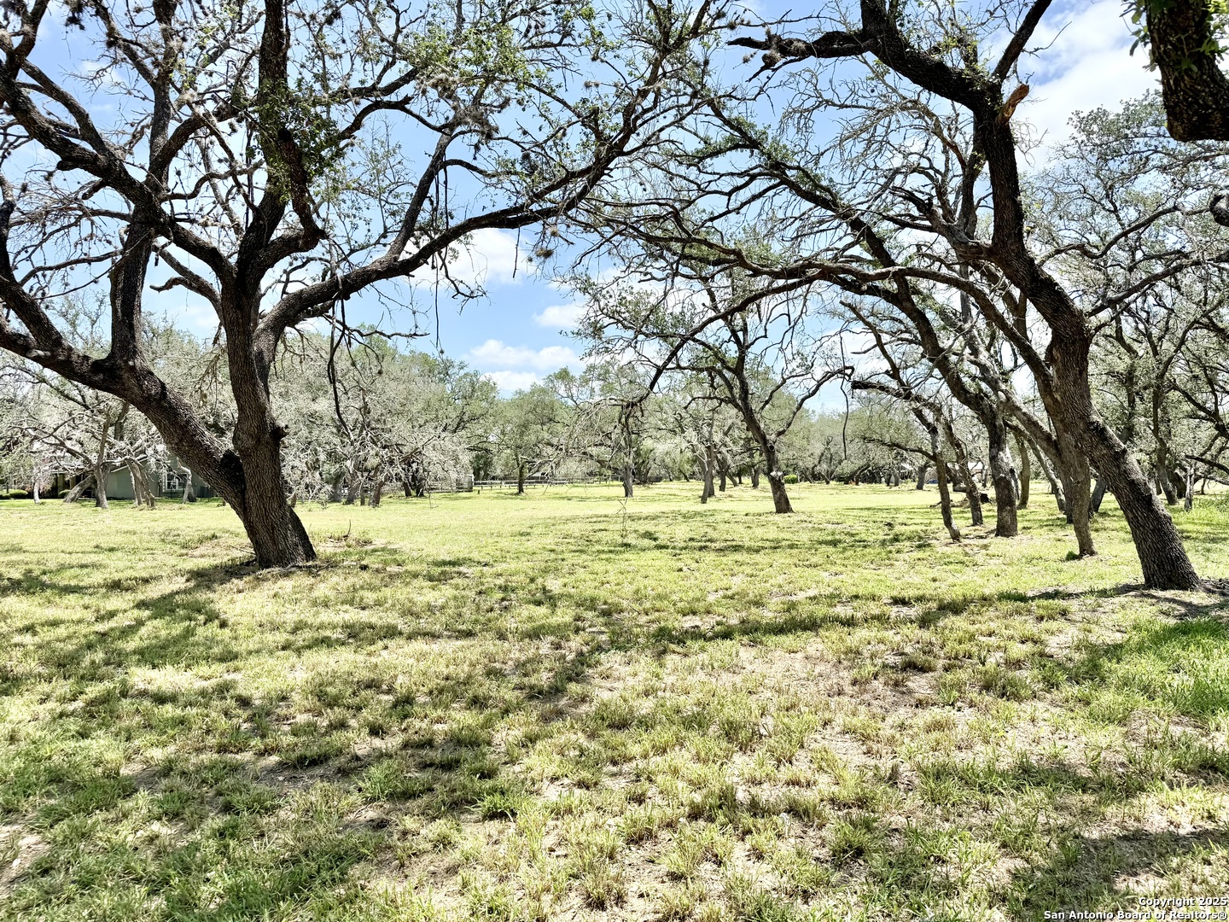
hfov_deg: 71.6
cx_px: 614
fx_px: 852
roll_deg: -0.3
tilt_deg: +0.8
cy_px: 461
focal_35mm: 24
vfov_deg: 56.8
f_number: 1.78
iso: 80
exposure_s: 1/3584
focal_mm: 6.76
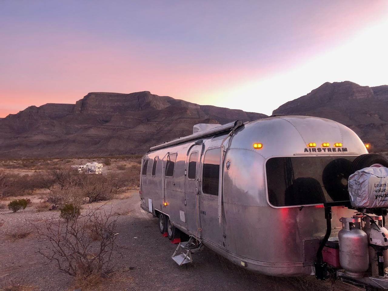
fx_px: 314
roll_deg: +0.8
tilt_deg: +3.6
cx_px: 194
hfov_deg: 63.4
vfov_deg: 49.7
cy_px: 146
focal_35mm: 28
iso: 32
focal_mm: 4
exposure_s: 1/30
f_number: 1.8
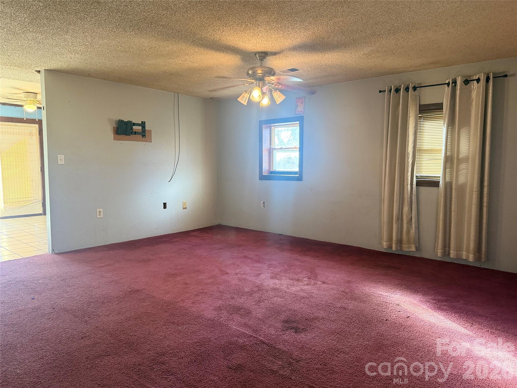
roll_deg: -0.6
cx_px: 258
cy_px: 194
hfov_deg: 71.6
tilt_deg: -5.1
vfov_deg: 56.8
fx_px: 358
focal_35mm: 24
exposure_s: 1/60
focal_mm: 6.76
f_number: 1.78
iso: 320
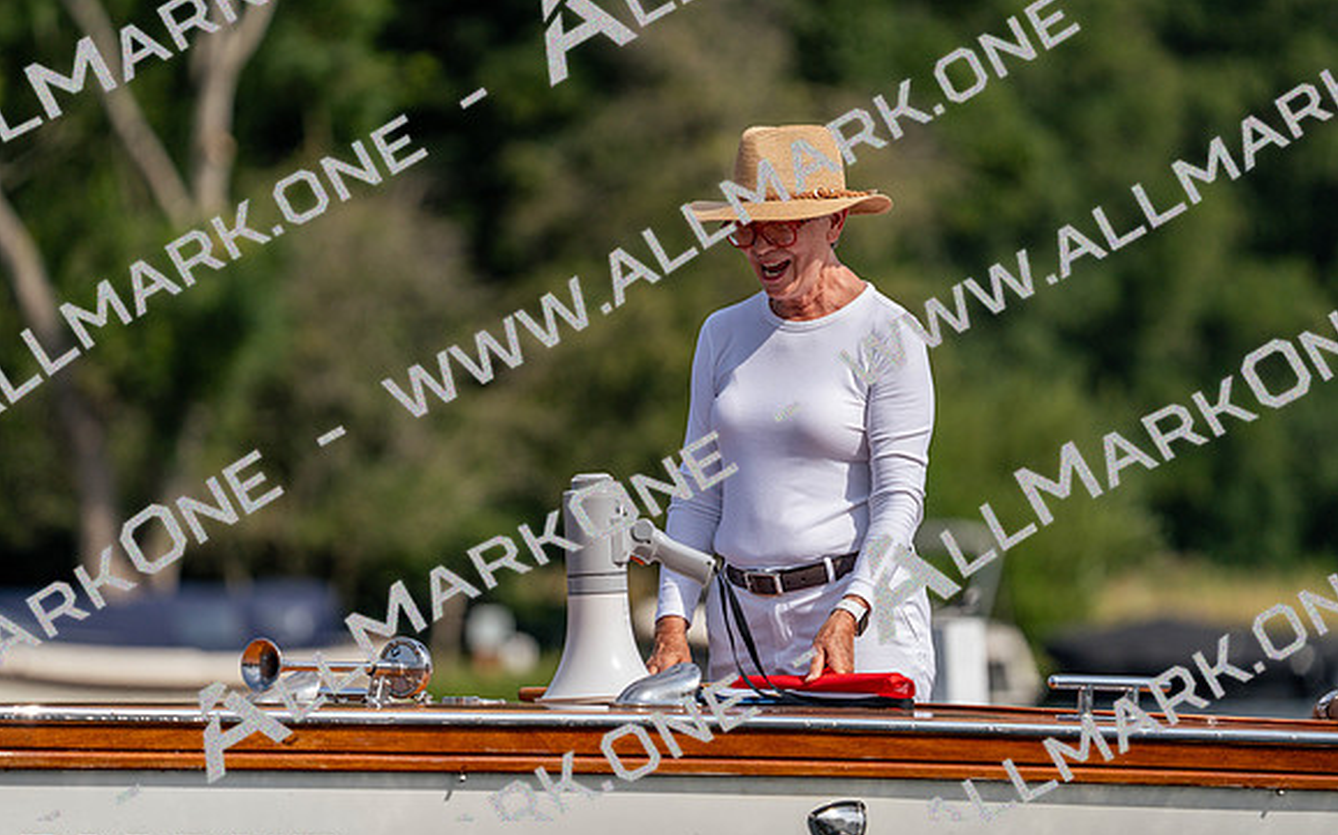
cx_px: 669
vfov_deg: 3.3
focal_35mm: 394
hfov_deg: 5.3
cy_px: 424
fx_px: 14364
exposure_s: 1/1600
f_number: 6.3
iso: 200
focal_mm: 385
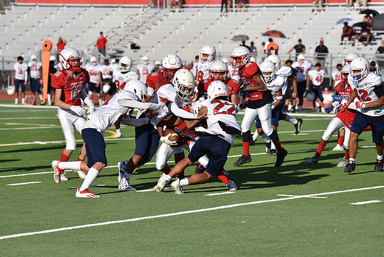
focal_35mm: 180
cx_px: 192
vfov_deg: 7.6
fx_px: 1920
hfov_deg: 11.4
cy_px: 128
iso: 450
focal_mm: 180
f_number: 5.6
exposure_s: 1/4000
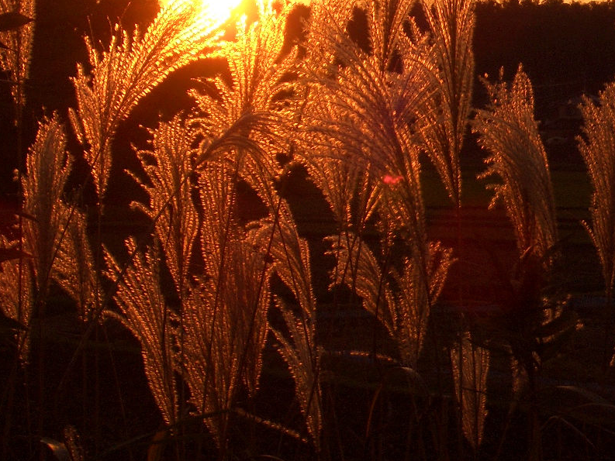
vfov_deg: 10.4
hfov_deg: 13.9
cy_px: 96
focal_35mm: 142
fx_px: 2523
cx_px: 320
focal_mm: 14.6
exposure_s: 1/200
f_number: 7
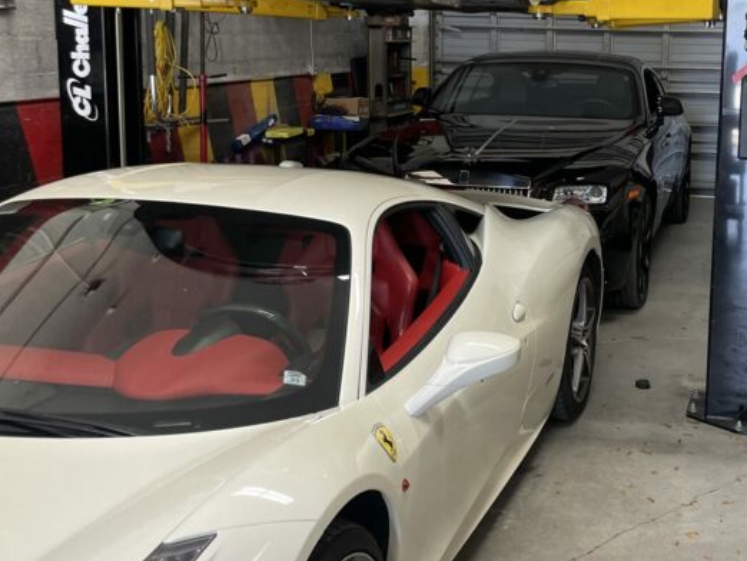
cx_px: 551
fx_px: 1101
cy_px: 203
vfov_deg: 28.5
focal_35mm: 51
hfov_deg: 36.7
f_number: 1.6
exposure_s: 1/60
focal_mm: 4.2
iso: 160
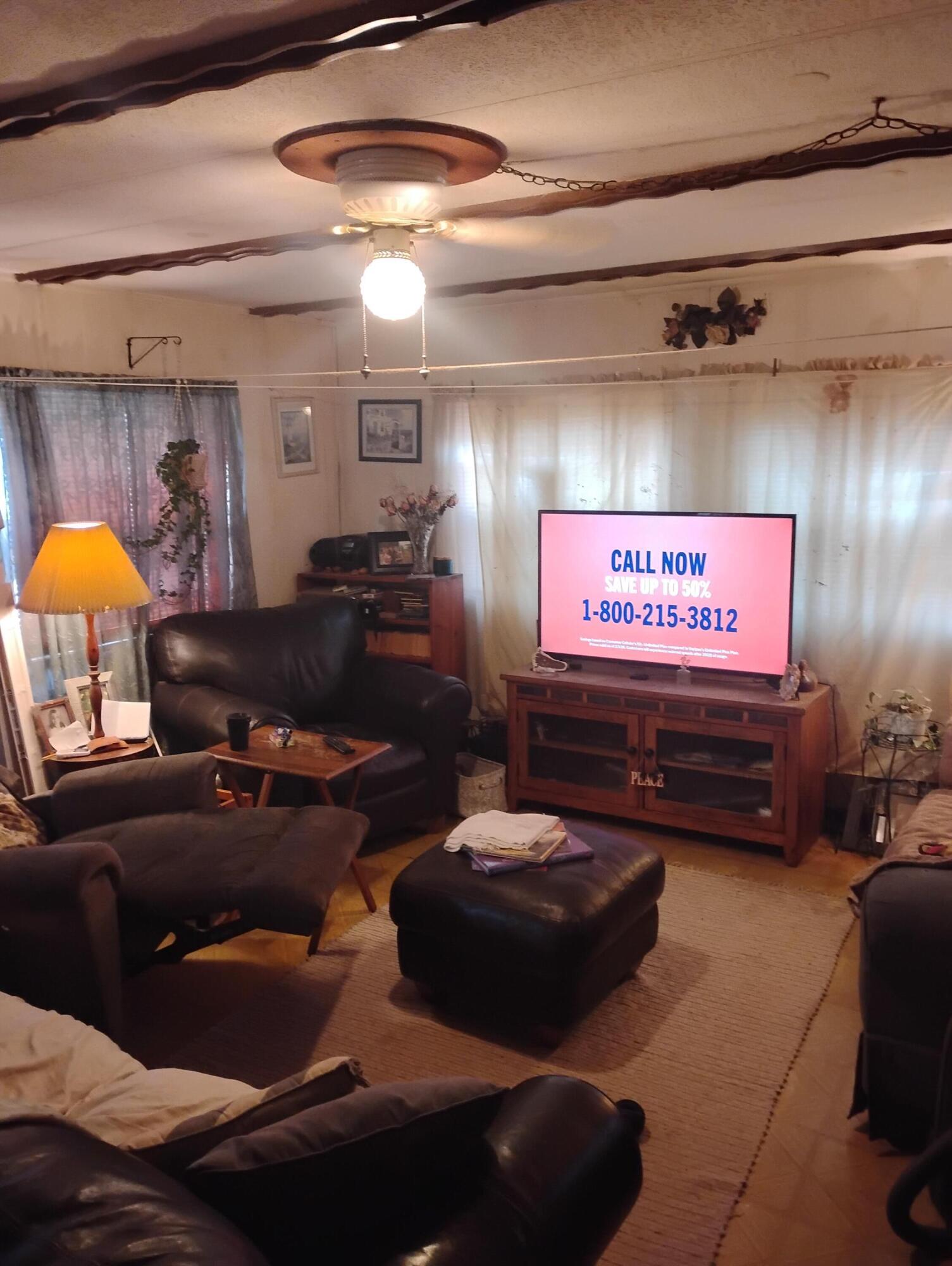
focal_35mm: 28
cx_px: 476
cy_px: 633
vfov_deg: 63.4
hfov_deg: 49.8
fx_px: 1025
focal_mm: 4.26
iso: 988
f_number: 1.8
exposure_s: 1/30
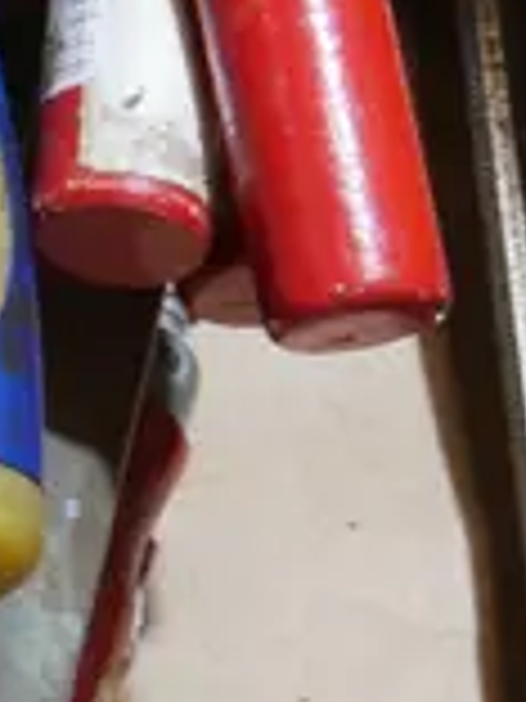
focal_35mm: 276
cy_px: 266
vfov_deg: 7.2
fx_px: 5592
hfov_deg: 5.3
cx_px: -461
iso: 500
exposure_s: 1/60
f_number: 4.6
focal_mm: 21
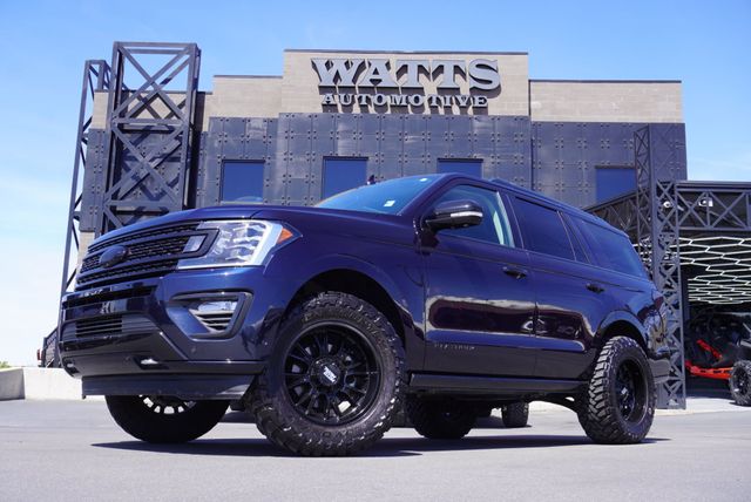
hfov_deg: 51.2
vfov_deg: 35.6
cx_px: 376
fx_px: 783
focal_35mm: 38
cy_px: 251
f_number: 8
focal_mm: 25
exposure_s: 1/100
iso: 100
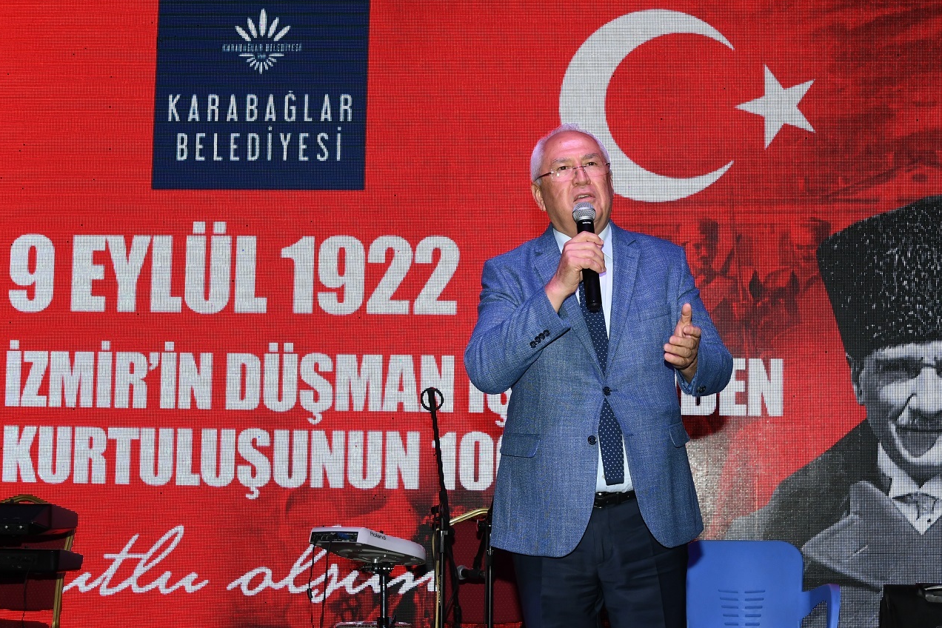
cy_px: 341
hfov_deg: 30.0
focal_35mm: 67
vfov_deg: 20.3
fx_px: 1753
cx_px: 562
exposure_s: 1/160
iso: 640
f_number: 6.3
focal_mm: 34
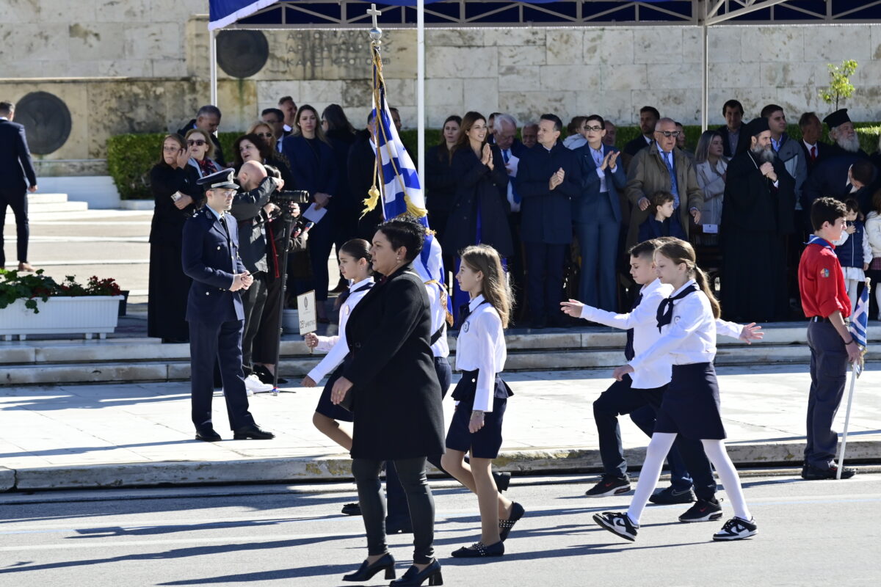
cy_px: 294
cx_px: 440
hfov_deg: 11.4
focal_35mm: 180
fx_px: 4405
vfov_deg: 7.6
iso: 320
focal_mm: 120
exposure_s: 1/800
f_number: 6.3
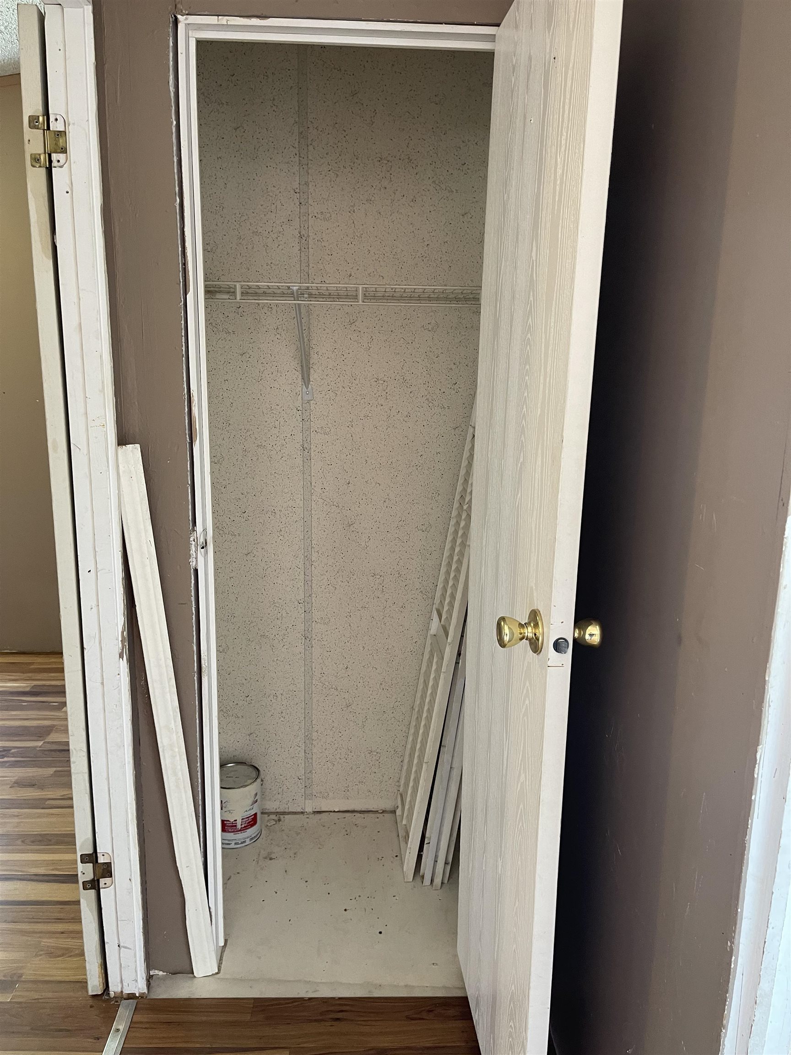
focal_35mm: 25
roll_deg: -0.8
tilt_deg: -10.7
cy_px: 528
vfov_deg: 69.4
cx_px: 396
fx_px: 762
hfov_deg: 54.9
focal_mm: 5.1
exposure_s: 1/60
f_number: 1.6
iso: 200
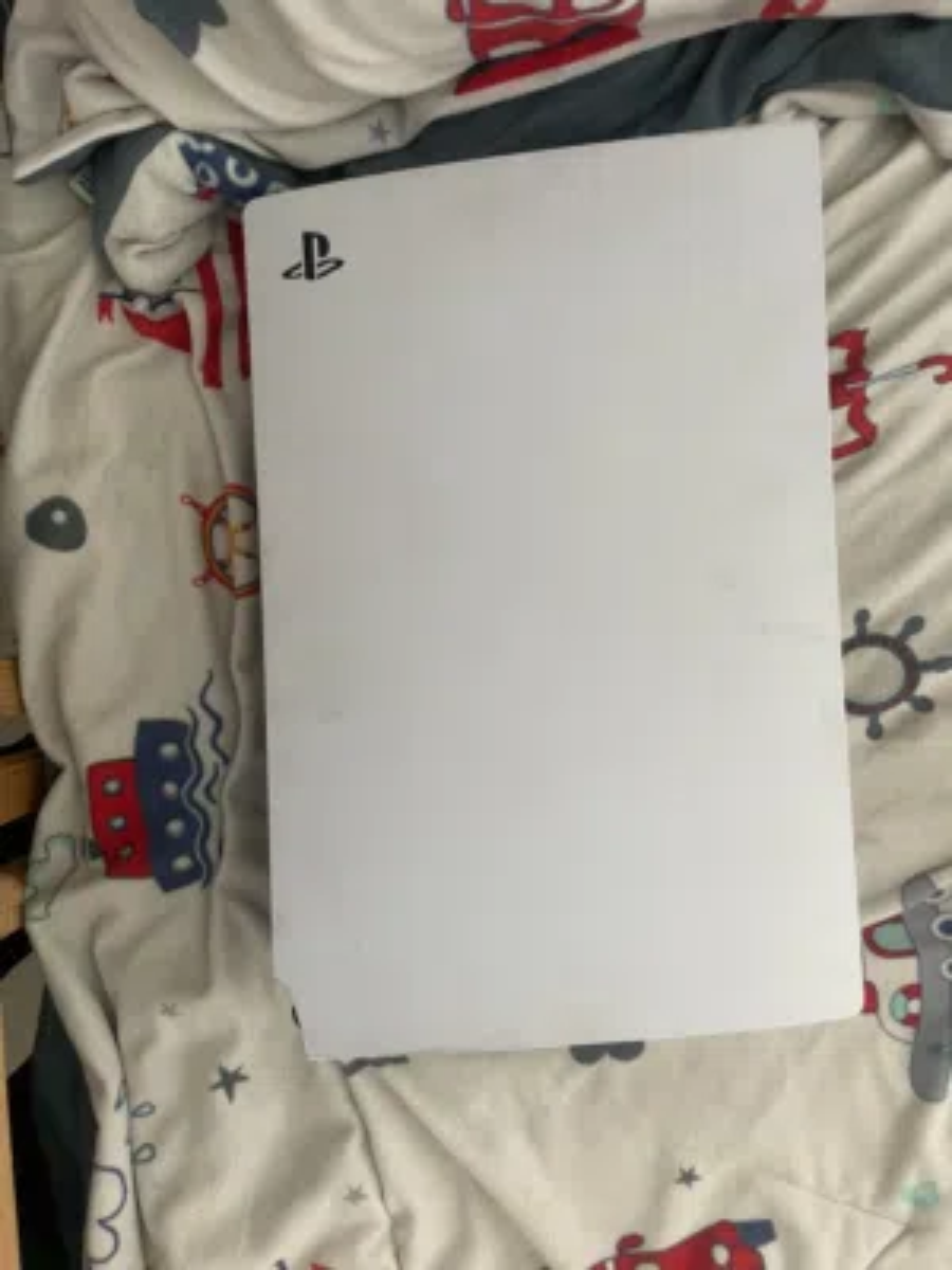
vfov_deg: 67.3
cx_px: 476
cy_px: 635
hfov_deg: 53.1
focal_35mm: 26
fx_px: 953
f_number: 1.6
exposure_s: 1/60
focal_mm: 4.2
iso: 250
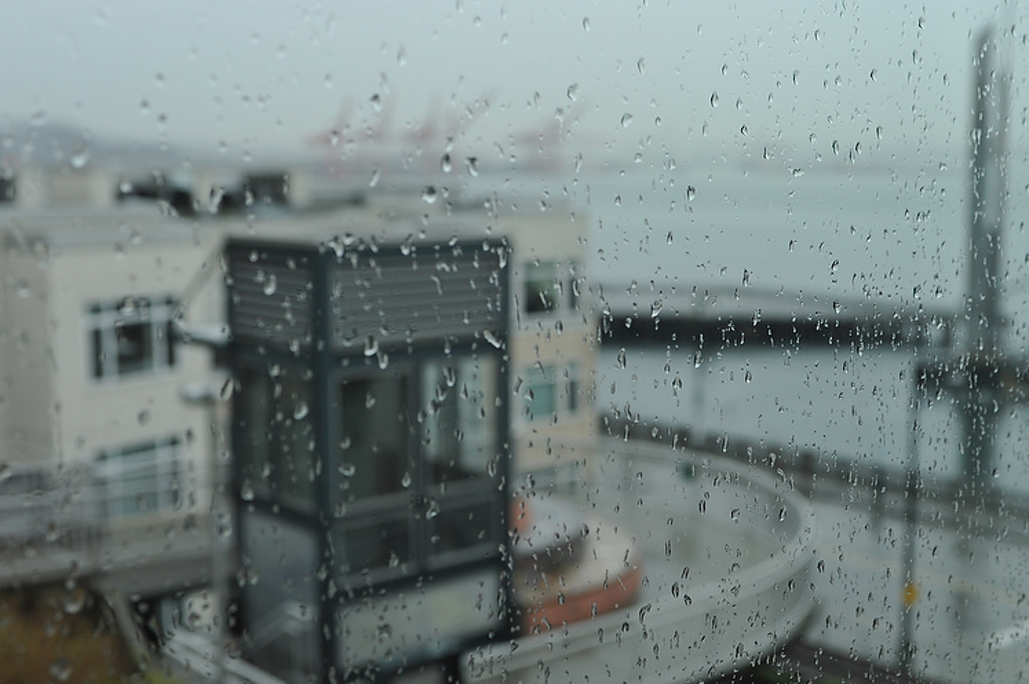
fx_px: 1371
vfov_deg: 28.0
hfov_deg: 40.9
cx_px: 639
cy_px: 327
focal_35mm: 48
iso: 800
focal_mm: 35
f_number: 5.6
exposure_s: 1/250
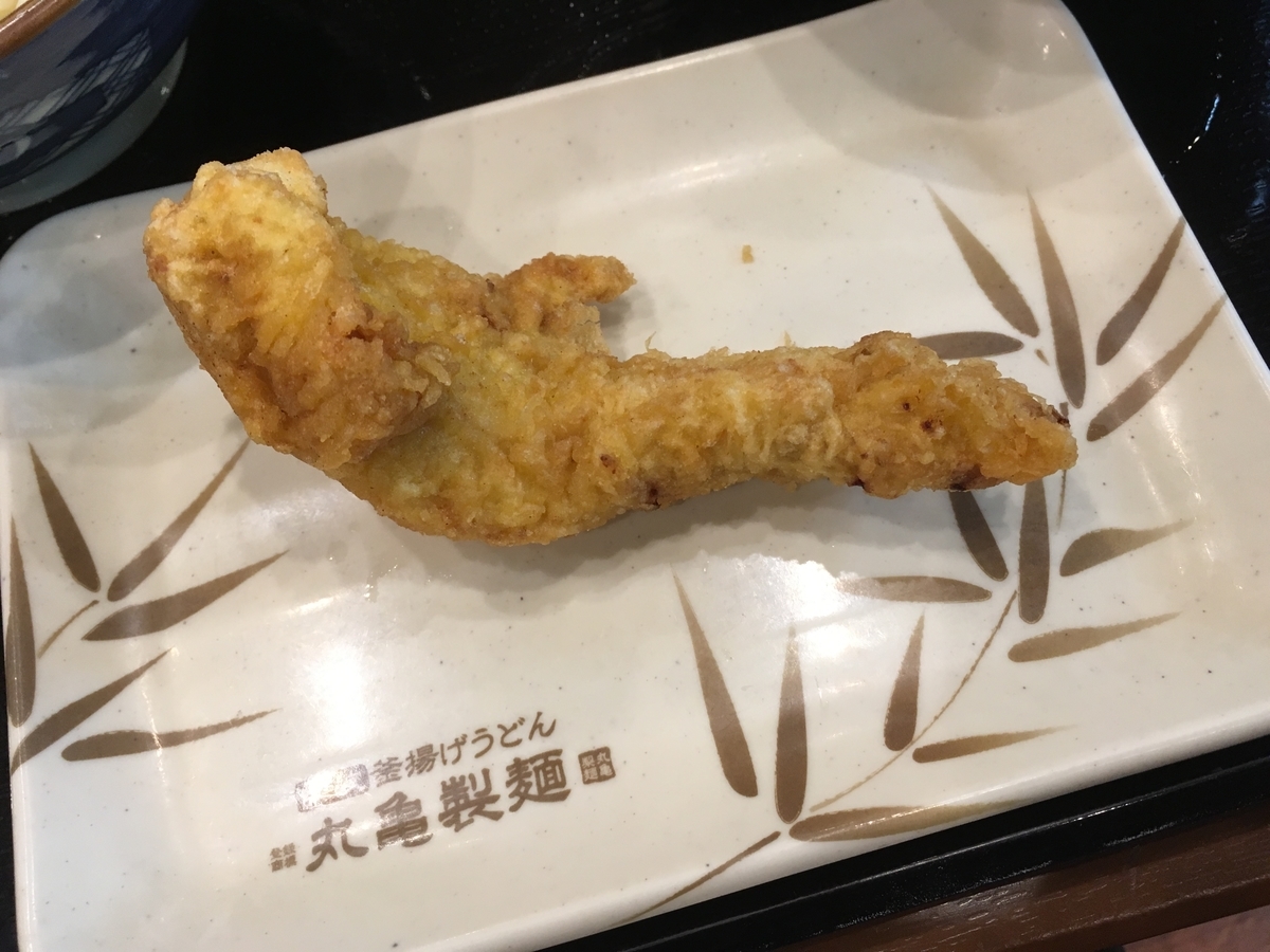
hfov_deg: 61.7
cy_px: 476
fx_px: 1064
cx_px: 635
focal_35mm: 29
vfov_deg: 48.2
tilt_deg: -65.9
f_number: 2.2
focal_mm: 4.15
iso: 100
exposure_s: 1/30
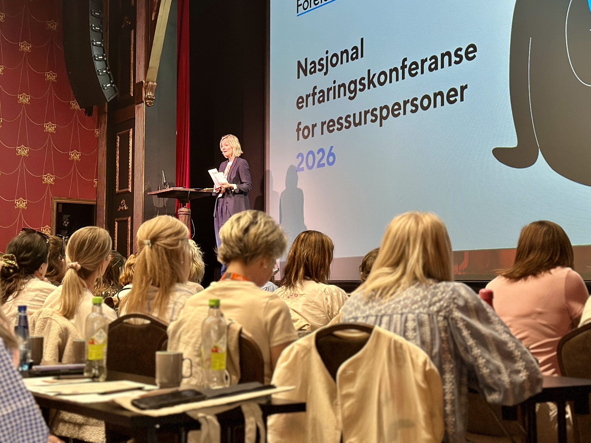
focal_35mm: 48
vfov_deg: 30.3
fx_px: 820
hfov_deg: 39.7
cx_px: 296
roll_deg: +0.0
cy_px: 222
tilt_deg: +5.9
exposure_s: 1/33
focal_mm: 6.86
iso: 640
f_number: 1.78
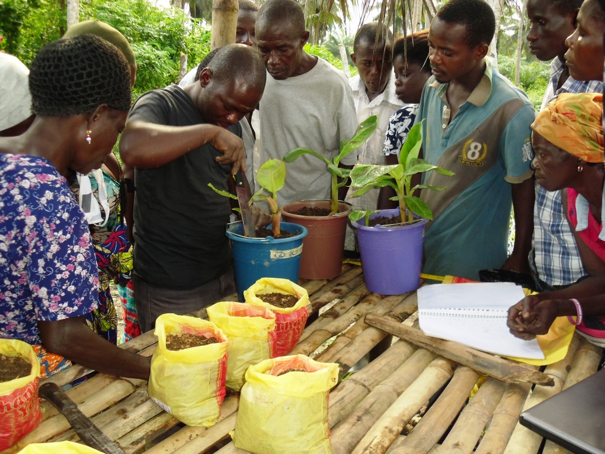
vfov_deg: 37.7
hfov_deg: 49.0
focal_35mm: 38
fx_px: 664
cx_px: 302
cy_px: 227
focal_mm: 6.81
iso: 100
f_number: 3.5
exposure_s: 1/45
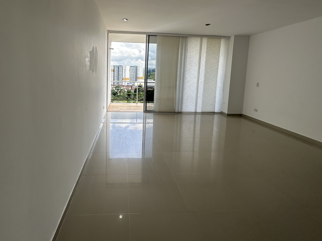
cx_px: 134
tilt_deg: -5.4
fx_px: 167
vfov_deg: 70.3
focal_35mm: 18
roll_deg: -2.6
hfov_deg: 87.0
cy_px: 89
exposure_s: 1/427
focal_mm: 2.22
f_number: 2.2
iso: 40
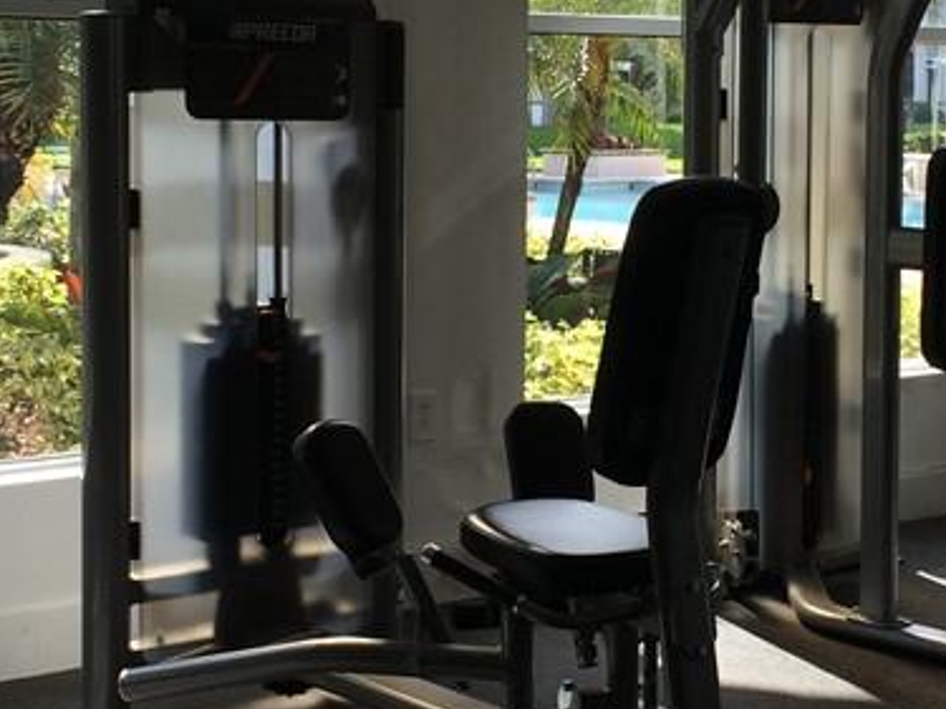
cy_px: 278
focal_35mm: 82
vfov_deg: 18.0
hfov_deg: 23.7
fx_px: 2240
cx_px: 638
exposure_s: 1/604
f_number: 2.2
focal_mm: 4.12
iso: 32
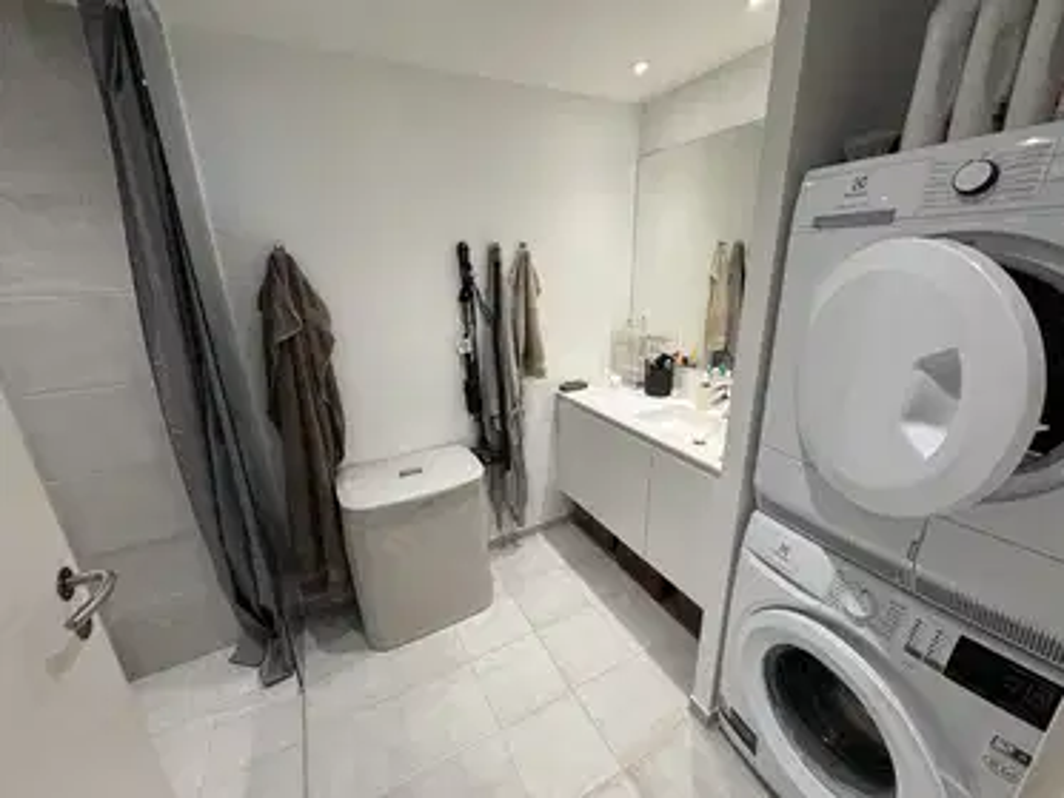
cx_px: 532
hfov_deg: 102.0
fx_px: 430
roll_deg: +2.0
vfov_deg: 85.7
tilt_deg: -17.9
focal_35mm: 14
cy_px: 399
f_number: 2.2
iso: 100
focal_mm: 2.22
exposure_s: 1/100
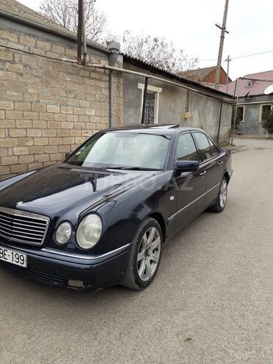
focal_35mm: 27
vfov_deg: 65.3
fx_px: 284
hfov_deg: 51.4
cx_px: 136
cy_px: 182
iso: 40
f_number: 1.9
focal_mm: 3.6
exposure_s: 1/171
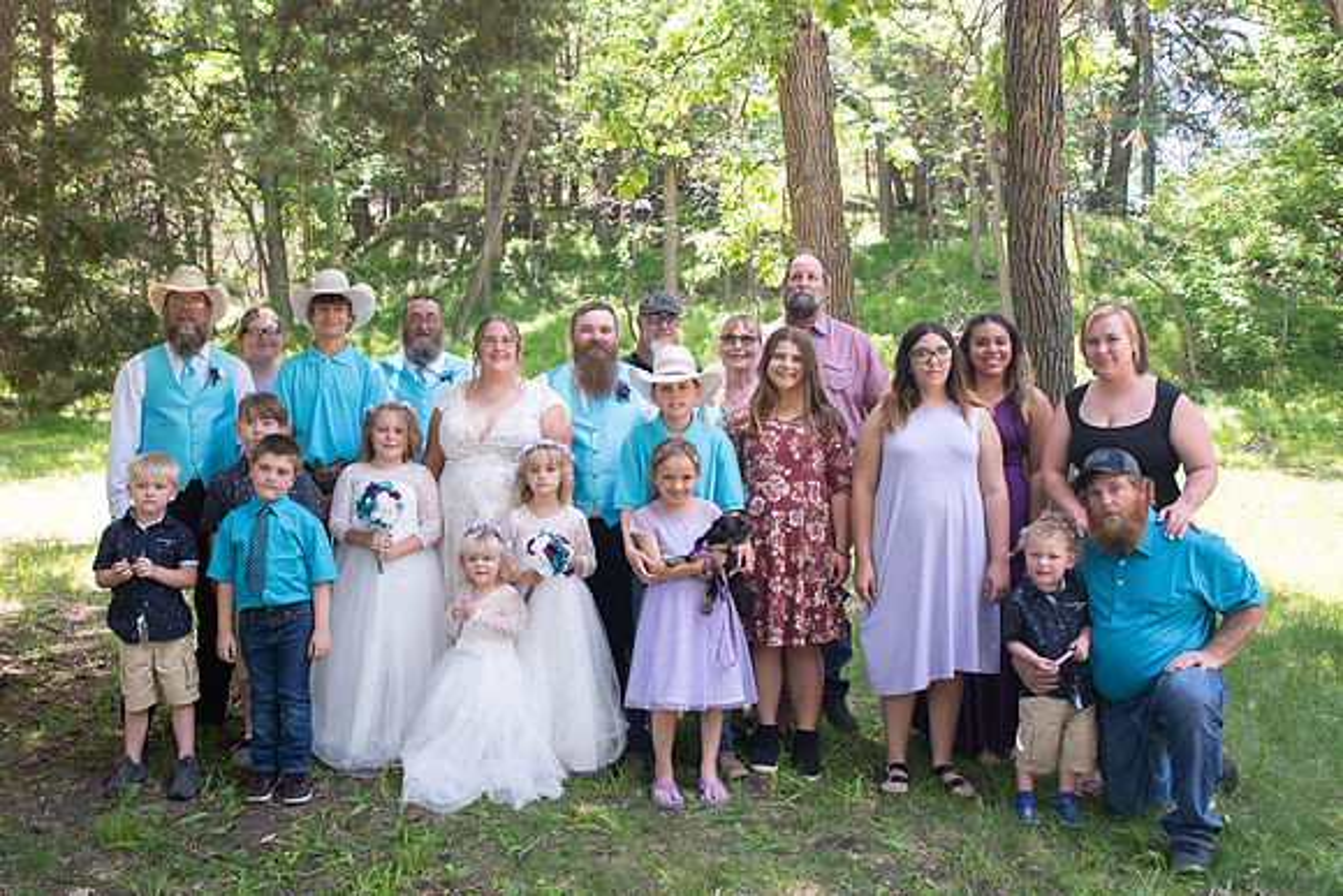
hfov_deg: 59.5
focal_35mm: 31
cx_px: 596
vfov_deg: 41.8
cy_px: 448
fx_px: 1172
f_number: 5
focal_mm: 24
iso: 250
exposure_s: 1/125
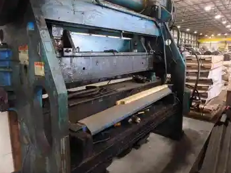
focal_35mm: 24
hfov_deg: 71.3
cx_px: 103
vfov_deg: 56.8
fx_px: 160
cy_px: 79
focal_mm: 3.7
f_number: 3.5
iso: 800
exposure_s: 1/15
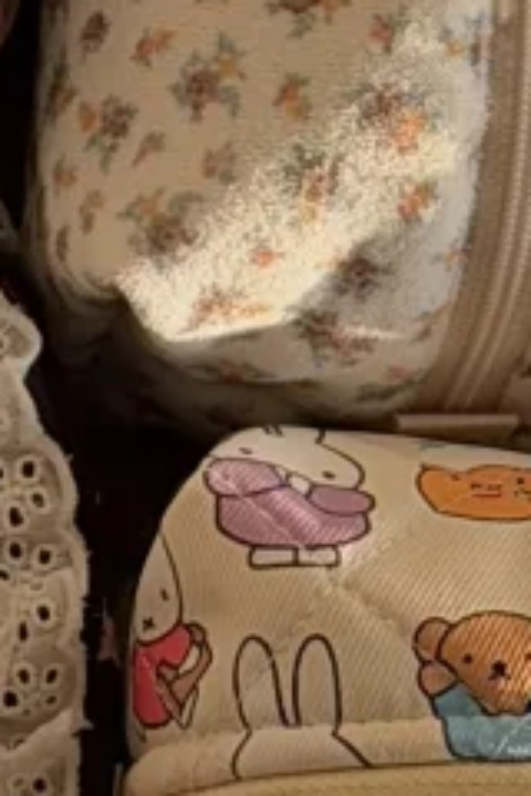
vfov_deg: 6.8
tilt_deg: -74.9
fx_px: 6637
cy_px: -13
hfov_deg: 4.5
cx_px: -737
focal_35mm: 300
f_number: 1.78
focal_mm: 6.76
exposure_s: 1/291
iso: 64
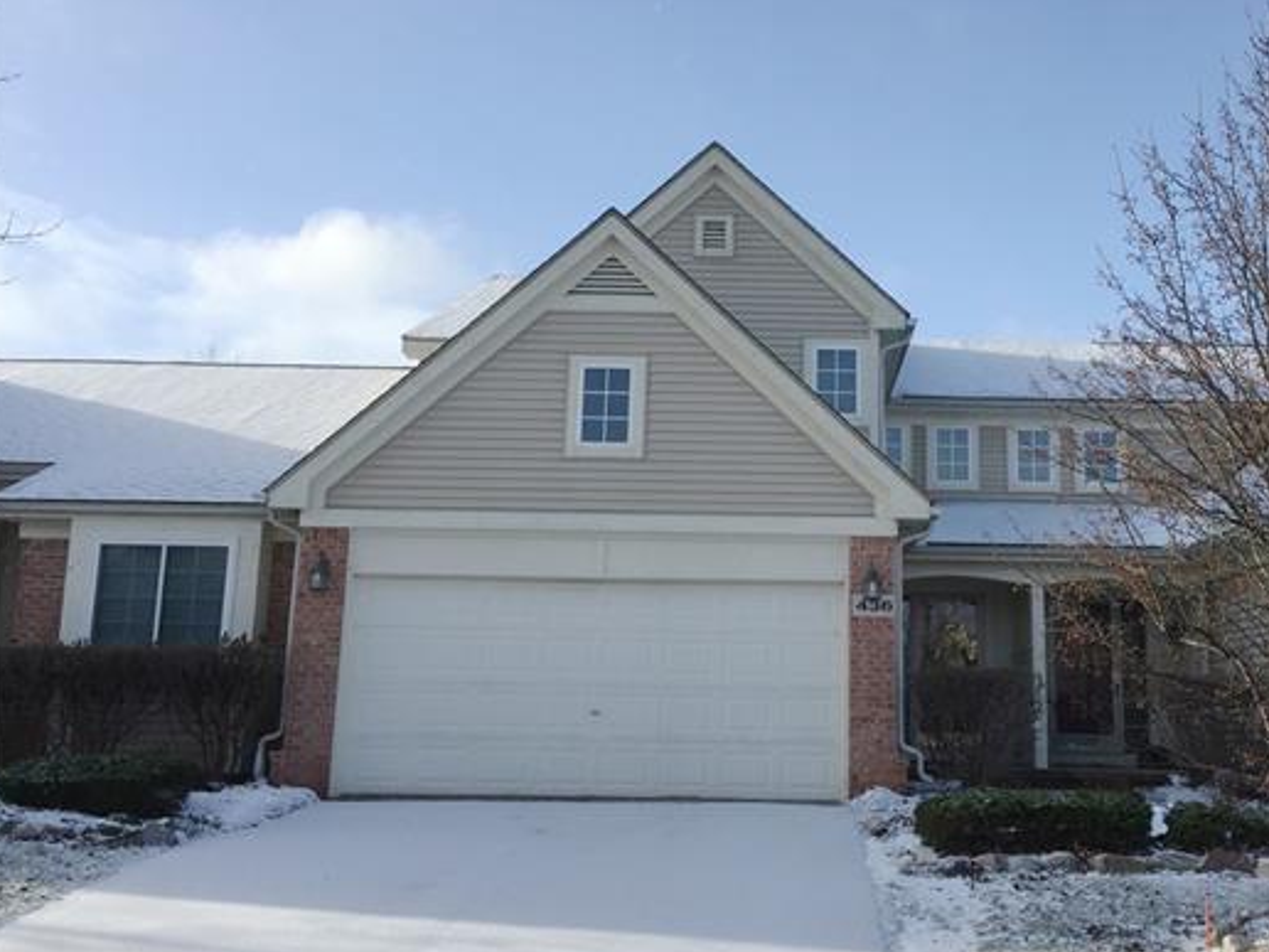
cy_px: 487
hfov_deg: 51.0
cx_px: 772
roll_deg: +0.3
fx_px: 1320
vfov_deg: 39.7
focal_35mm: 36
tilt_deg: +9.5
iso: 32
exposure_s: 1/1364
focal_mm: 4.15
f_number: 2.2
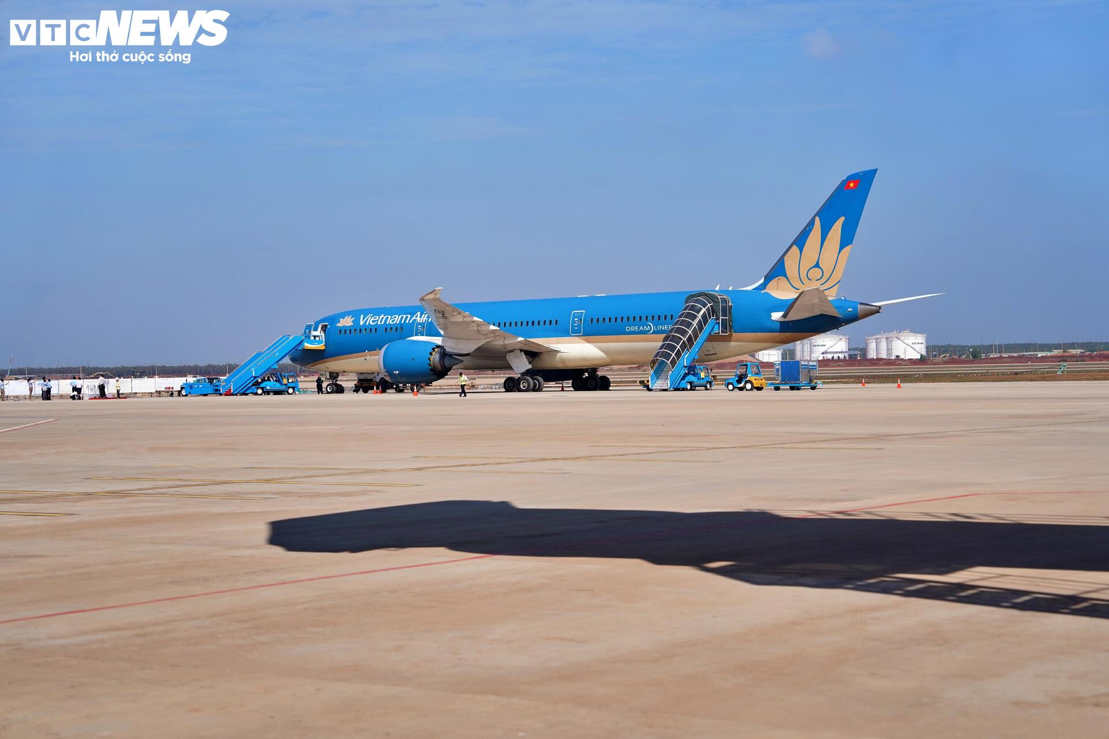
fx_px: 2156
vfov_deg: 19.5
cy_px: 370
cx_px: 554
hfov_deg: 28.8
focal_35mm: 70
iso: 500
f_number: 4
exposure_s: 1/4000
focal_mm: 70
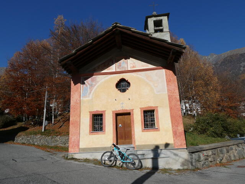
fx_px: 170
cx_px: 122
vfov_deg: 56.8
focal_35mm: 24
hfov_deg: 71.6
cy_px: 92
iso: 80
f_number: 4
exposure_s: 1/1300
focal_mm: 4.3
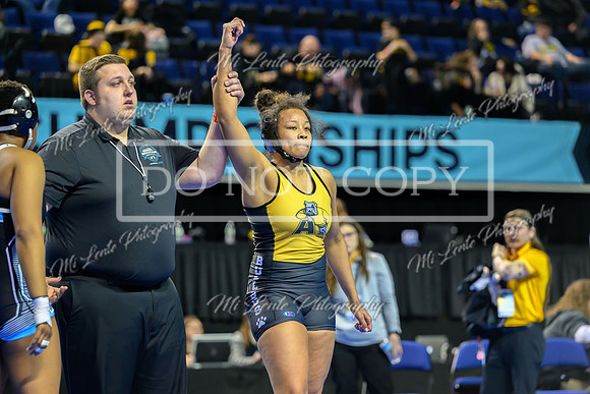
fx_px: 2572
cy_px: 204
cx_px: 286
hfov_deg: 13.1
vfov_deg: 8.8
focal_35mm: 157
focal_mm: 140
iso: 3200
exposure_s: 1/800
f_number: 3.2
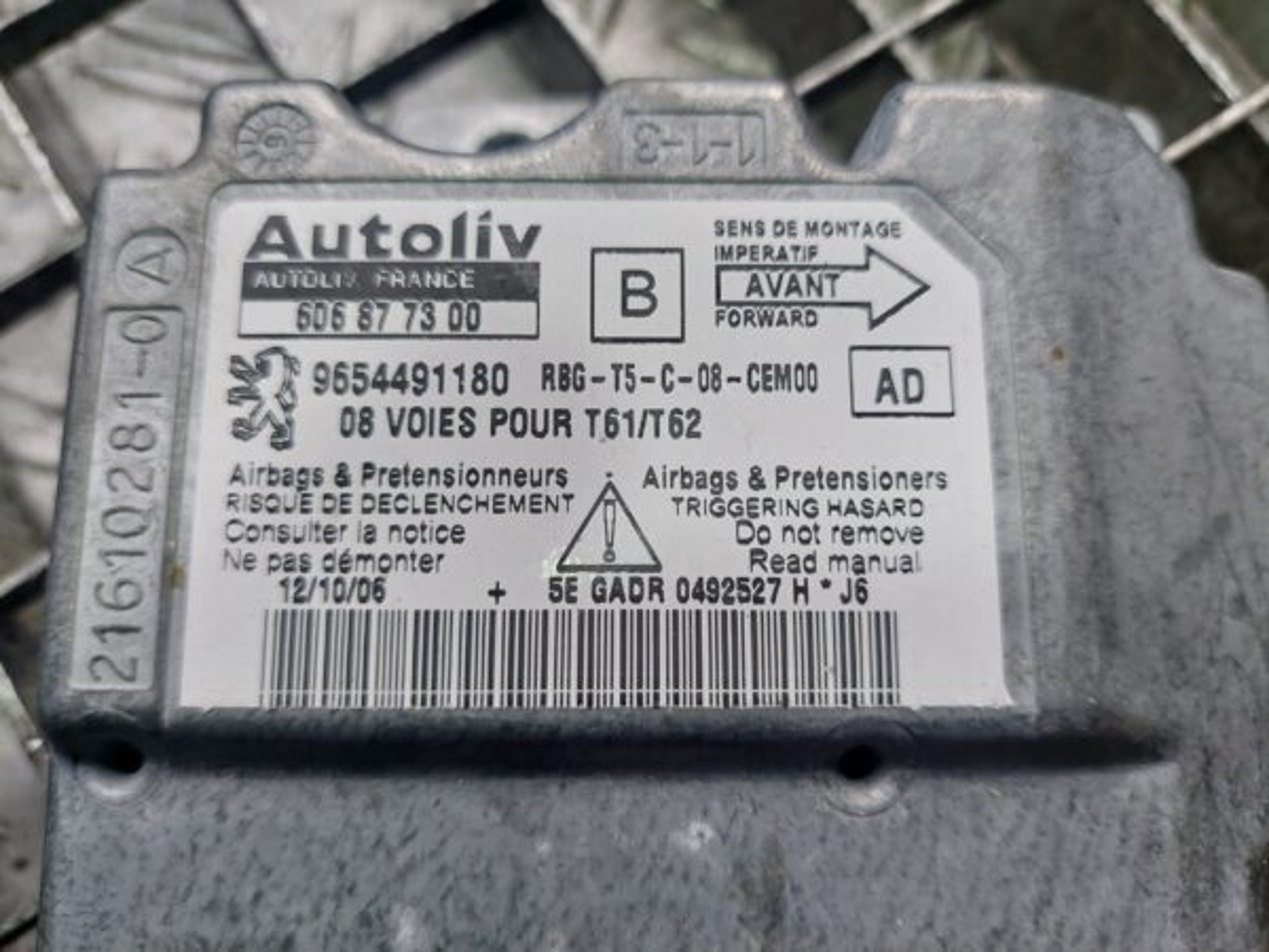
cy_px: 476
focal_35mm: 25
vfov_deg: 54.9
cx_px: 634
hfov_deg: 69.4
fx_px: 916
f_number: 1.8
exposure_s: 1/100
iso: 64
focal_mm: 5.23
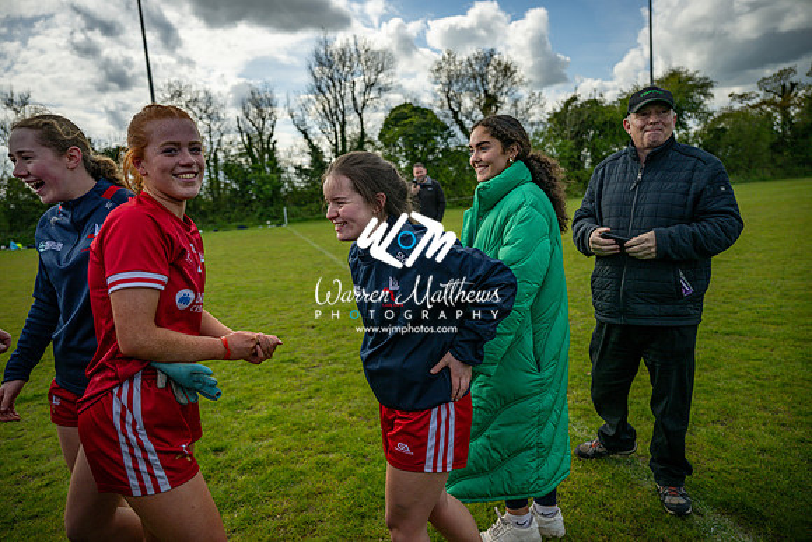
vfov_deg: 51.3
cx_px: 406
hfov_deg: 71.5
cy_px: 271
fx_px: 564
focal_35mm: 25
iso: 72
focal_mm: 25
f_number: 2.8
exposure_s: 1/6400
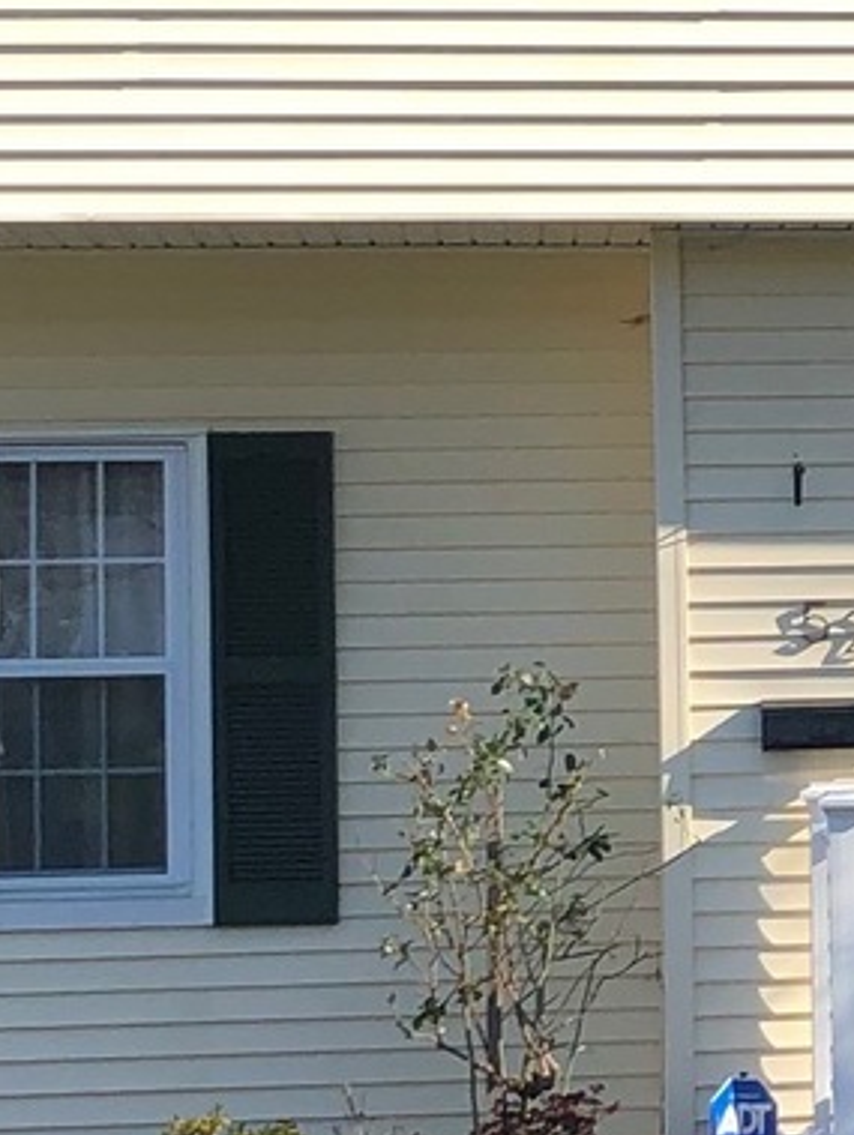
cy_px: 587
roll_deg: +1.3
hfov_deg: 8.6
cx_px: 1211
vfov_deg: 11.6
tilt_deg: +0.8
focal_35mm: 170
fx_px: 5583
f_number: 1.8
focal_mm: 3.99
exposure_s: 1/714
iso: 20
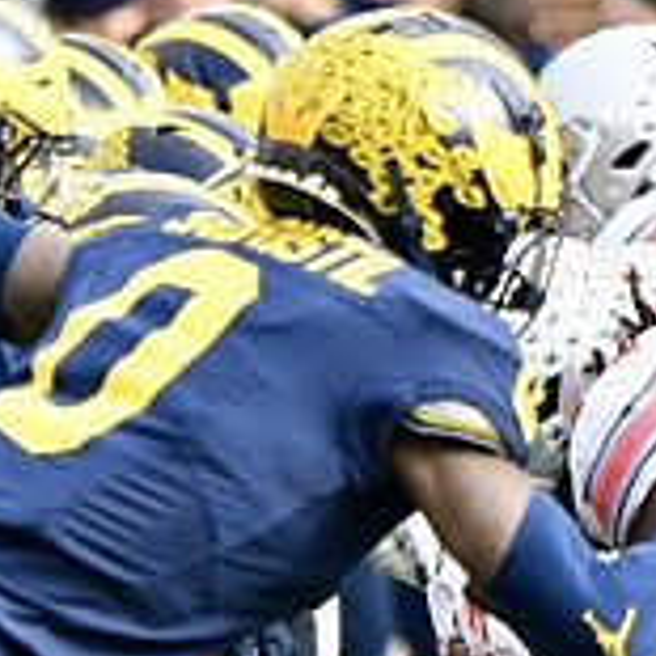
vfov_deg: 1.4
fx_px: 27615
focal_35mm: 1288
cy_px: 580
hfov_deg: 1.4
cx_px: 673
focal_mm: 270
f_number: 5.6
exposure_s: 1/1000
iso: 1000
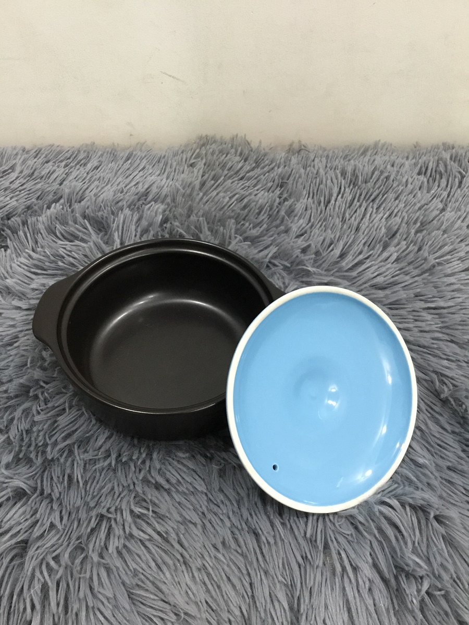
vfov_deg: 58.4
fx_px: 560
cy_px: 312
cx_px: 234
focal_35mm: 31
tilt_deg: -51.5
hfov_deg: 45.4
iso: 200
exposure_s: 1/33
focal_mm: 3.3
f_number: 2.4
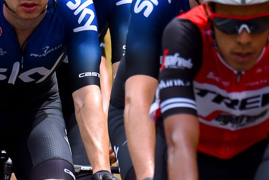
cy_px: 60
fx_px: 5611
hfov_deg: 2.7
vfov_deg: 1.8
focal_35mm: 751
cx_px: 27
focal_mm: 390
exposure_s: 1/1000
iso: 800
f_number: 8
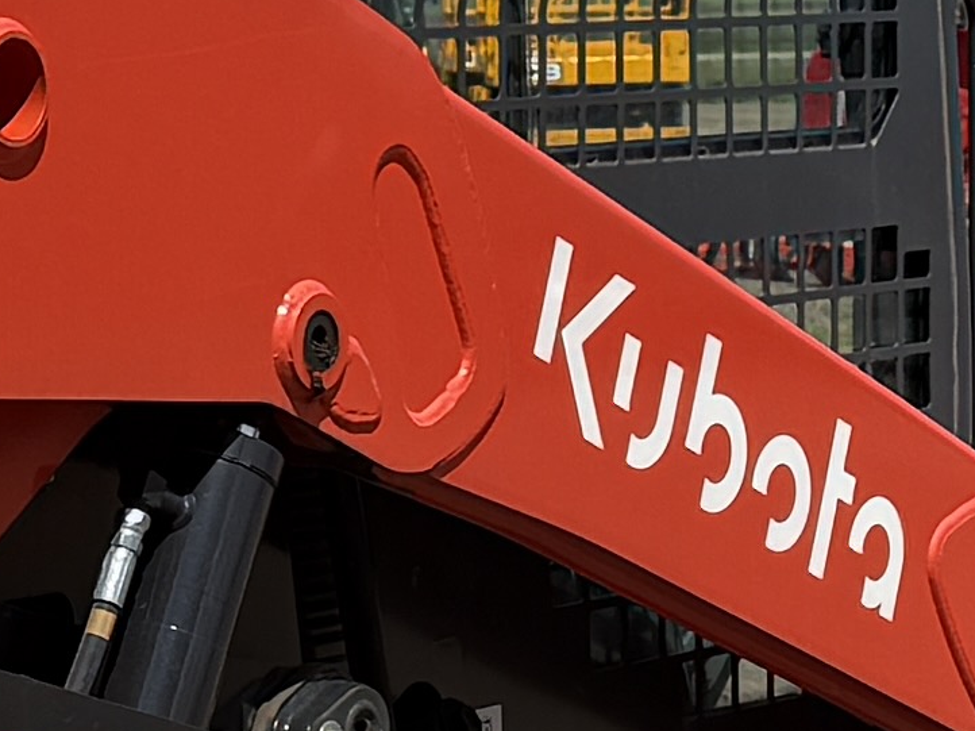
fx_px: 5350
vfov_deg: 7.8
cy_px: 551
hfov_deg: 10.3
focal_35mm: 190
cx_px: -53
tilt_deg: -6.4
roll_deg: +0.6
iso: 80
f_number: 1.78
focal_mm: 6.76
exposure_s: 1/4975
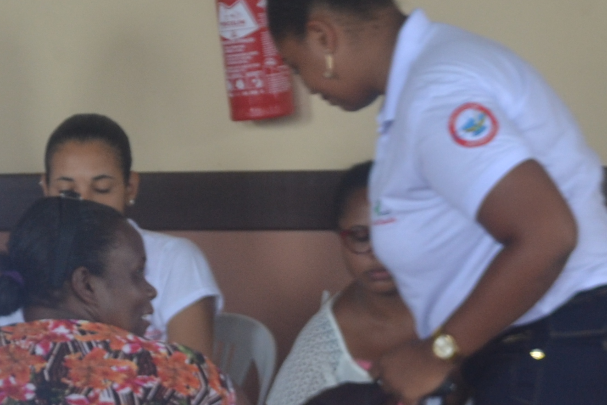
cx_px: -86
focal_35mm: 209
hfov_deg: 9.7
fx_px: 3524
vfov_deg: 6.6
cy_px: 260
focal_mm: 40
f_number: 5.3
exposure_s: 1/50
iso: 400
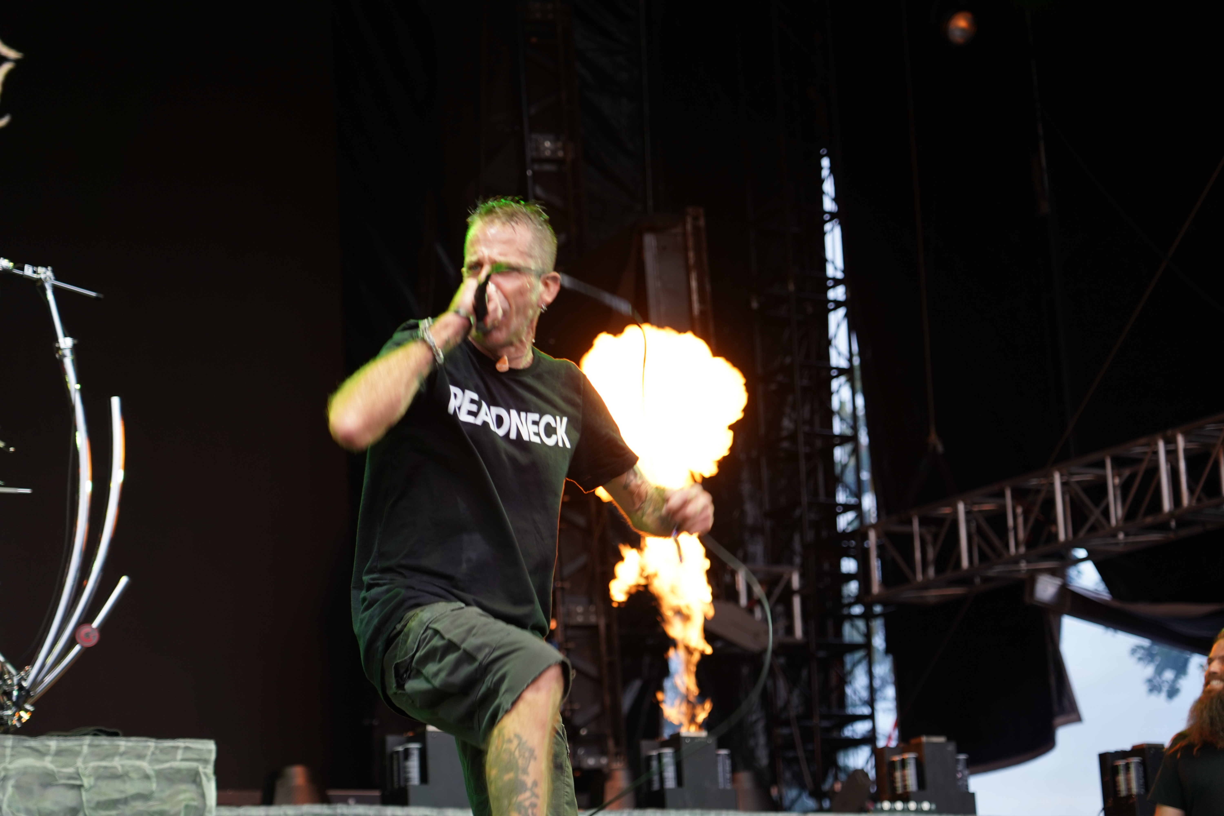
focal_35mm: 90
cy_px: 408
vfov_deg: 15.2
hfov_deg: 22.6
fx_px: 3060
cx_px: 612
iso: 320
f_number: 4
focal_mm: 90
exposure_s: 1/100
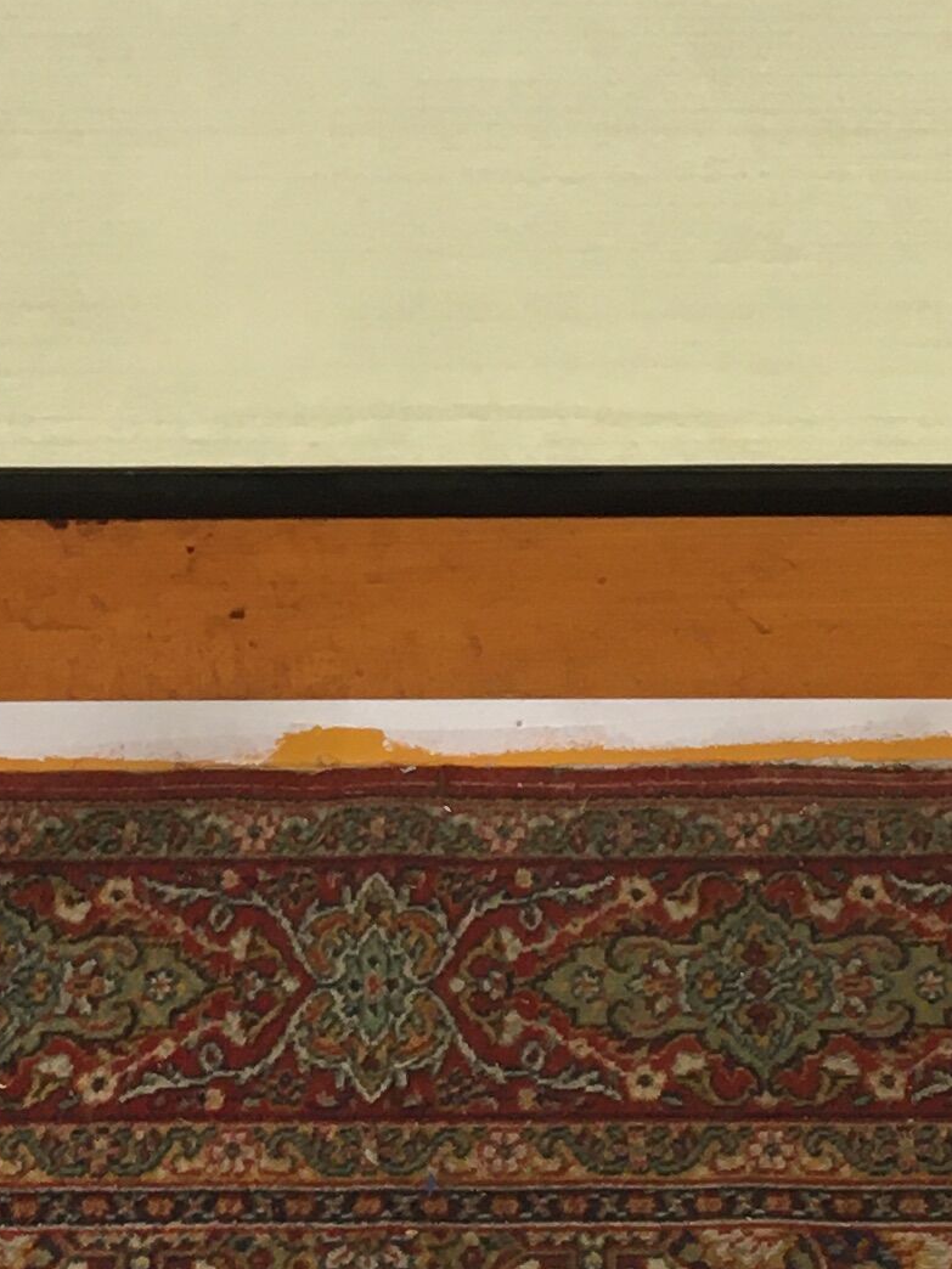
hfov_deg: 13.2
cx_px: 419
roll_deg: +2.0
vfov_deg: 17.5
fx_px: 4107
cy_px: 374
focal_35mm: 112
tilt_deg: -36.0
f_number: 2.2
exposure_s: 1/33
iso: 80
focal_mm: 4.15
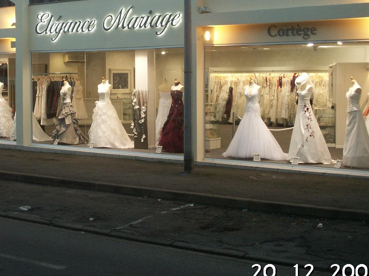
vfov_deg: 23.5
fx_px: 661
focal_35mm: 62
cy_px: 88
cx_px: 124
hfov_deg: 31.0
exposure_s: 1/40
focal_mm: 7.7
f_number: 3.5
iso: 50
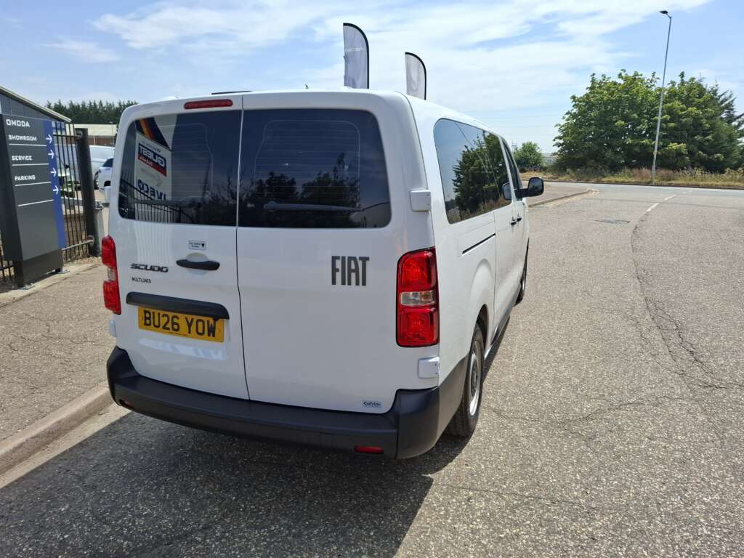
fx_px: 494
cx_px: 372
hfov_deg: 73.9
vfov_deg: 58.9
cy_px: 279
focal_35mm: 23
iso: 50
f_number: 1.8
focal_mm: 5.54
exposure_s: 1/2012
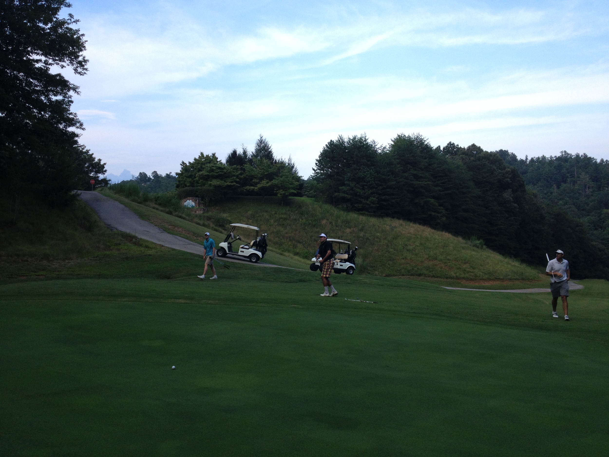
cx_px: 304
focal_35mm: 35
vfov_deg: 40.7
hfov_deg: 52.6
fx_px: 616
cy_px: 228
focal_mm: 4.28
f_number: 2.4
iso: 50
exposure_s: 1/657
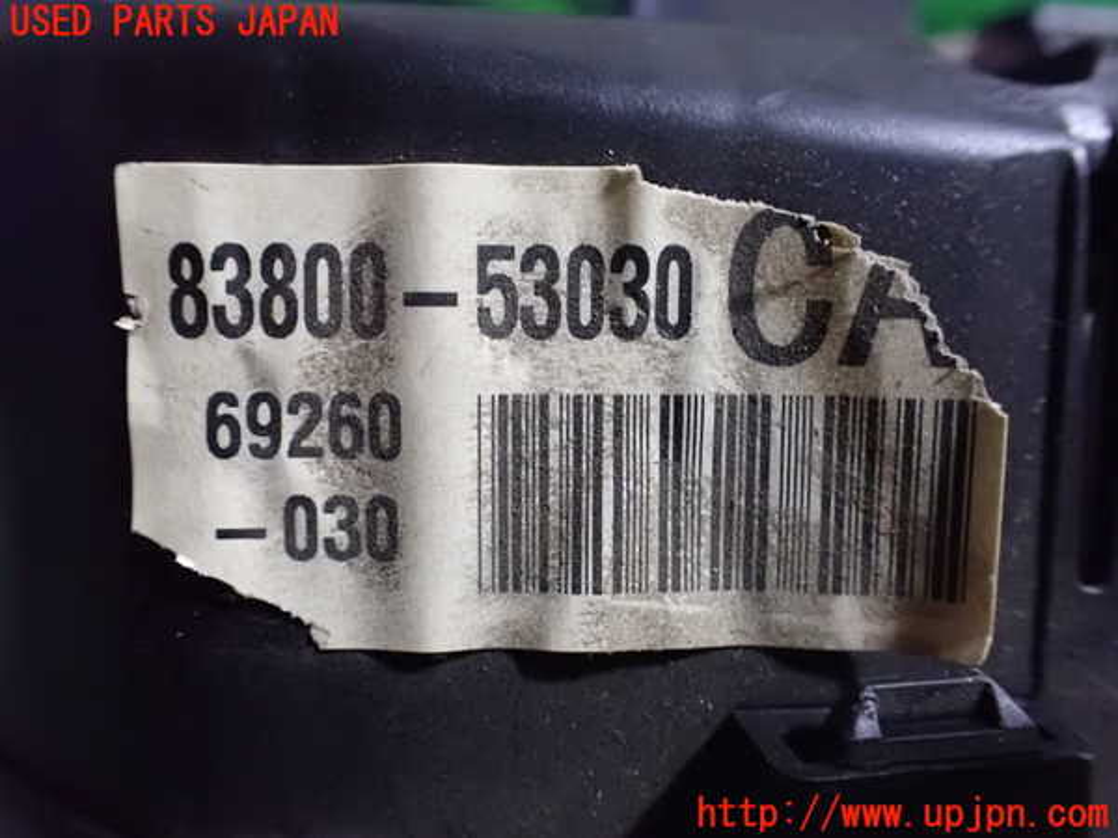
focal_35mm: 30
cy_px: 419
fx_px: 969
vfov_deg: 46.8
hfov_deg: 60.0
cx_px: 559
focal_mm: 5.4
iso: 1600
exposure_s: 1/25
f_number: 2.3
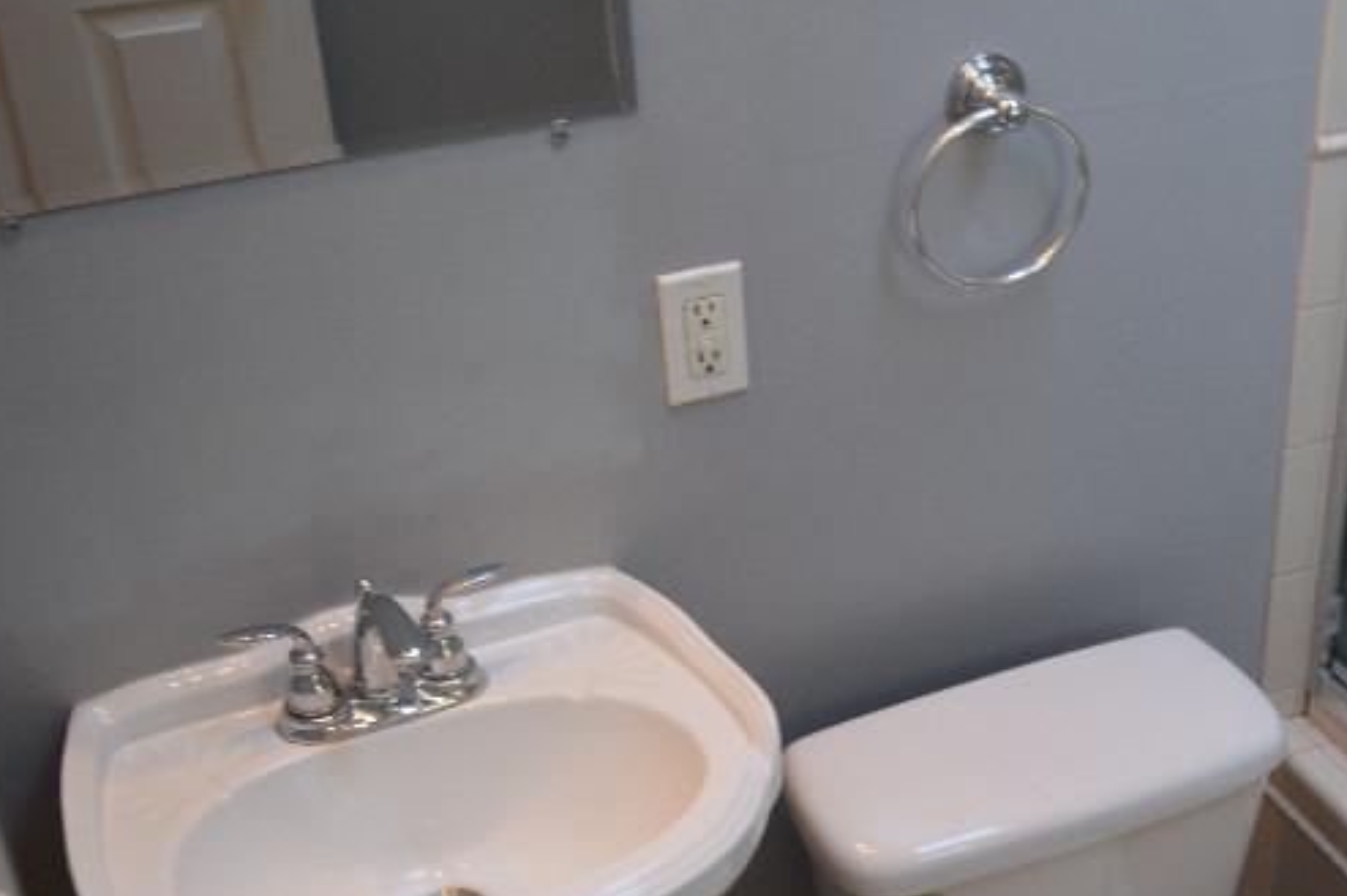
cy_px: 813
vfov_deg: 23.5
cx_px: 1314
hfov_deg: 33.0
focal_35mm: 56
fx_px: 2095
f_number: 4
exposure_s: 1/60
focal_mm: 18
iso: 500
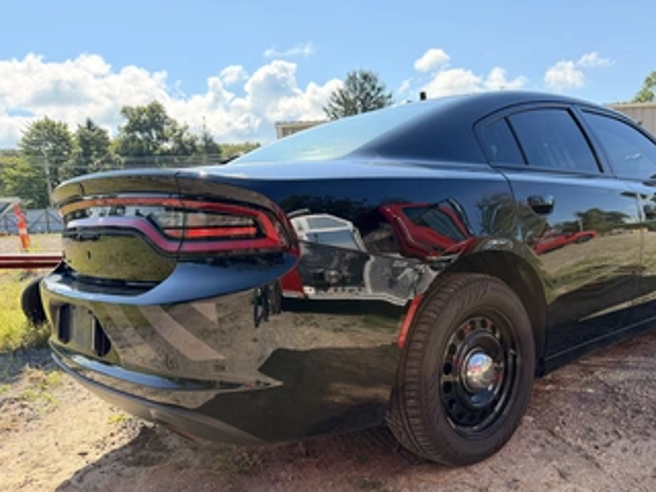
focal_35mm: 30
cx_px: 400
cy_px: 305
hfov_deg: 59.4
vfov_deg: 46.4
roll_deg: +2.8
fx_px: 569
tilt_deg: -7.9
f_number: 1.78
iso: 100
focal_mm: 6.76
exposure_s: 1/1855
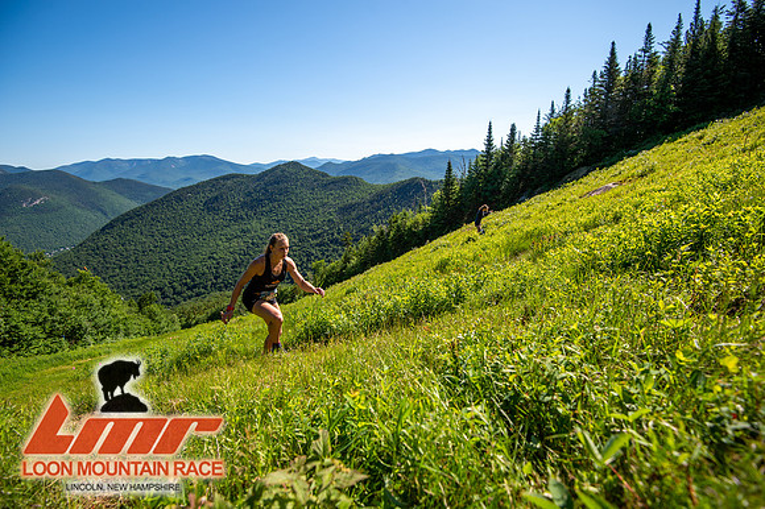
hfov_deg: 96.8
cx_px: 382
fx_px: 340
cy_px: 254
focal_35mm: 16
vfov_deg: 73.7
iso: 100
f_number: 5
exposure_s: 1/500
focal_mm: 16
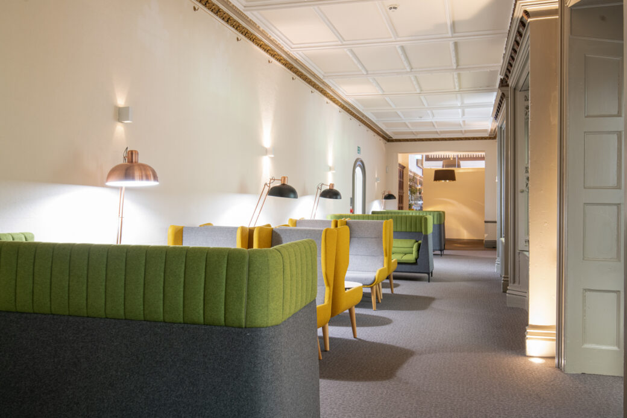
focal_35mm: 30
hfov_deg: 61.9
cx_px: 314
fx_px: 522
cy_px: 209
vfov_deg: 43.6
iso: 400
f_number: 8
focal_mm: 30
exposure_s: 1.6
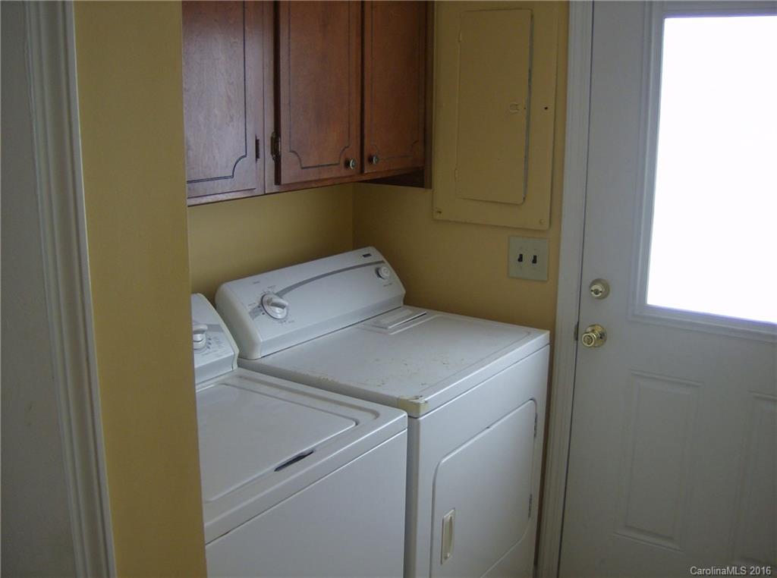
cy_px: 289
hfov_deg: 51.5
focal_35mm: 36
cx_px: 388
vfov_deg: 39.5
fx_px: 806
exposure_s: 1/85.3
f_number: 2.8
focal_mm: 6
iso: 100
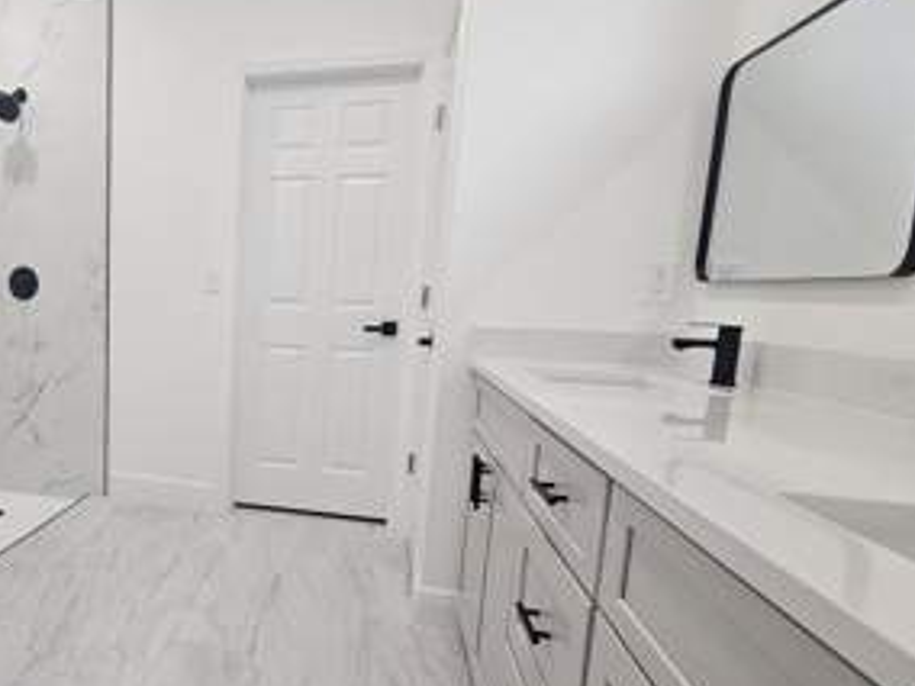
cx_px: 193
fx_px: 582
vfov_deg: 60.9
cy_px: 380
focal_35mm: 22
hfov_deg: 69.5
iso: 250
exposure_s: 1/100
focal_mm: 2.2
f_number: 2.2
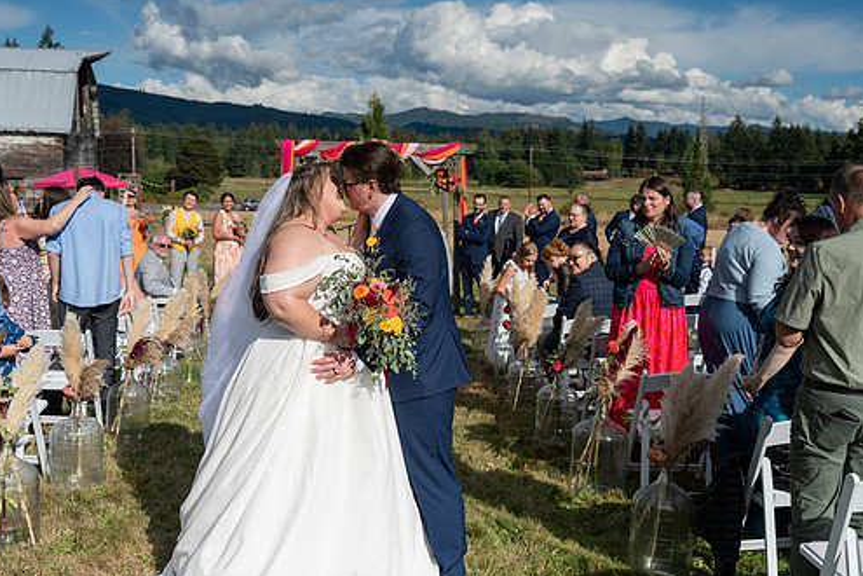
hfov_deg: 47.4
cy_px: 306
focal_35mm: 41
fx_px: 983
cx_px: 403
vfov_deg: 32.6
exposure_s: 1/8000
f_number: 5
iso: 400
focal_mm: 35
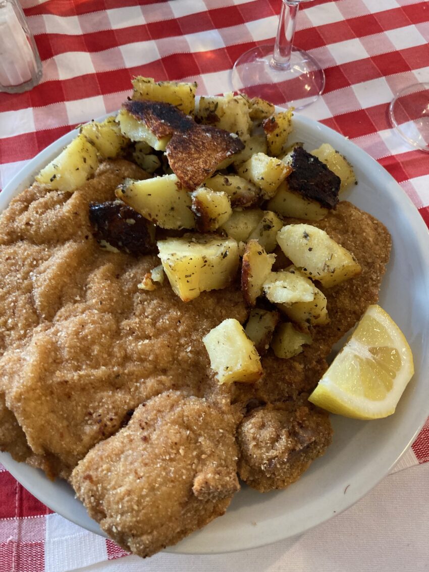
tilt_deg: -62.8
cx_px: 214
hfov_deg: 49.8
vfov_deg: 63.4
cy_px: 286
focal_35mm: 28
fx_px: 463
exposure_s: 1/50
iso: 320
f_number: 1.8
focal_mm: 3.99
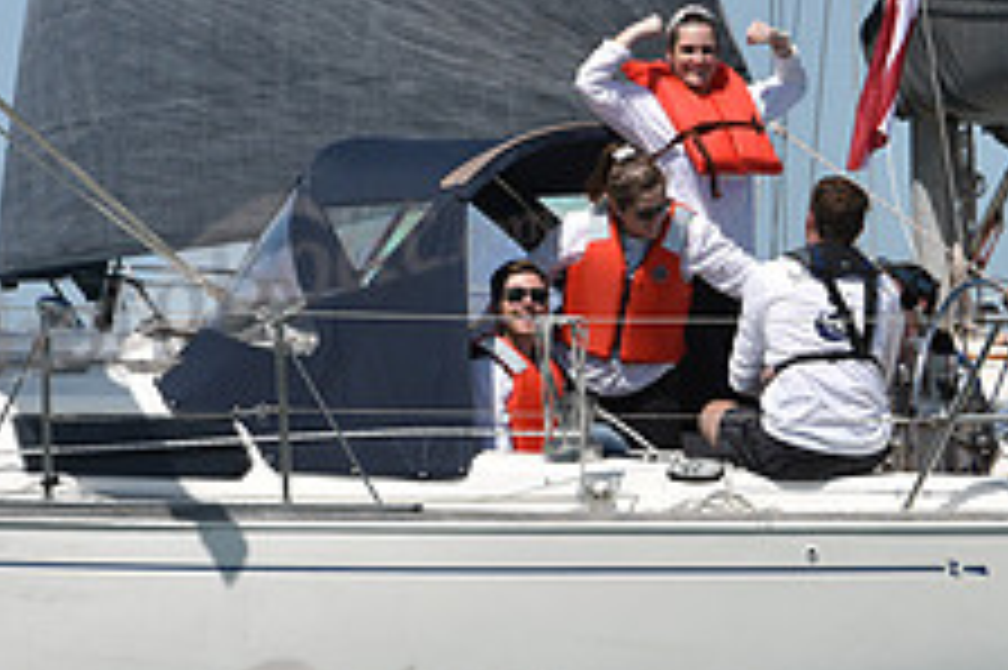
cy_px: 456
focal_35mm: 492
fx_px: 13765
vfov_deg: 2.8
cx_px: 792
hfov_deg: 4.2
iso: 320
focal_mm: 190
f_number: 8
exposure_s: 1/800
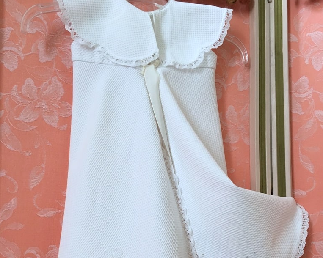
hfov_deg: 47.9
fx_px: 363
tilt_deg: +4.7
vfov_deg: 37.5
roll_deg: -1.1
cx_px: 161
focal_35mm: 38
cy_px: 213
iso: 125
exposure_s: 1/33
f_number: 2.2
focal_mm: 4.15
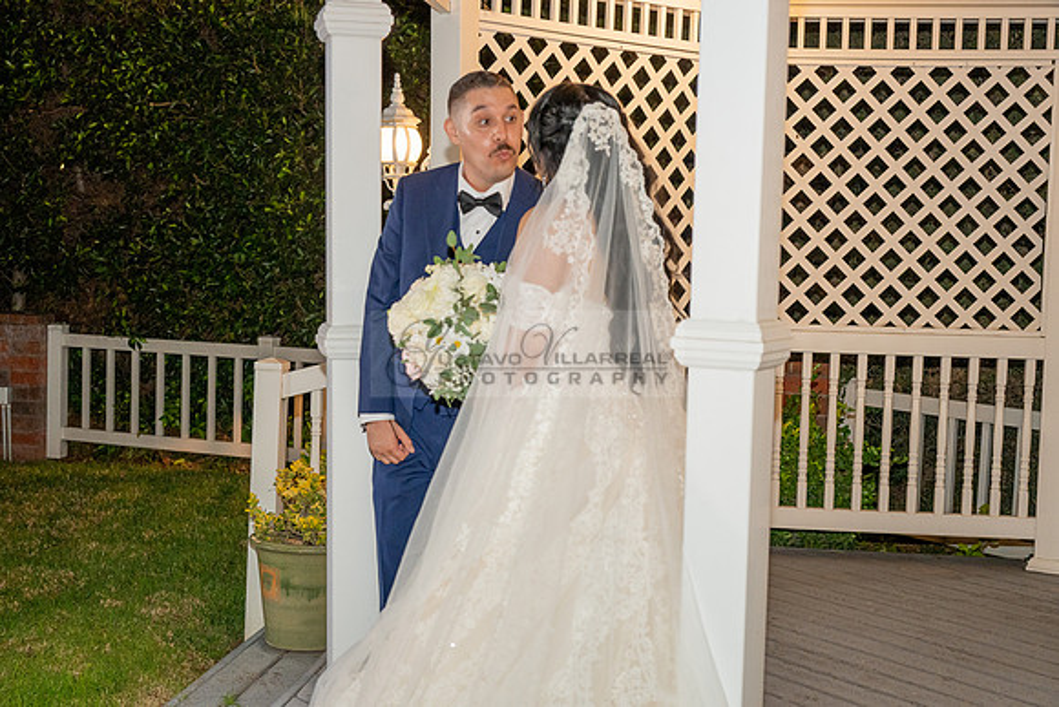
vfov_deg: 29.3
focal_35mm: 46
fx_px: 1353
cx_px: 530
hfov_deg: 42.7
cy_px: 354
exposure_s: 1/200
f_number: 4
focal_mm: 46
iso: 1600
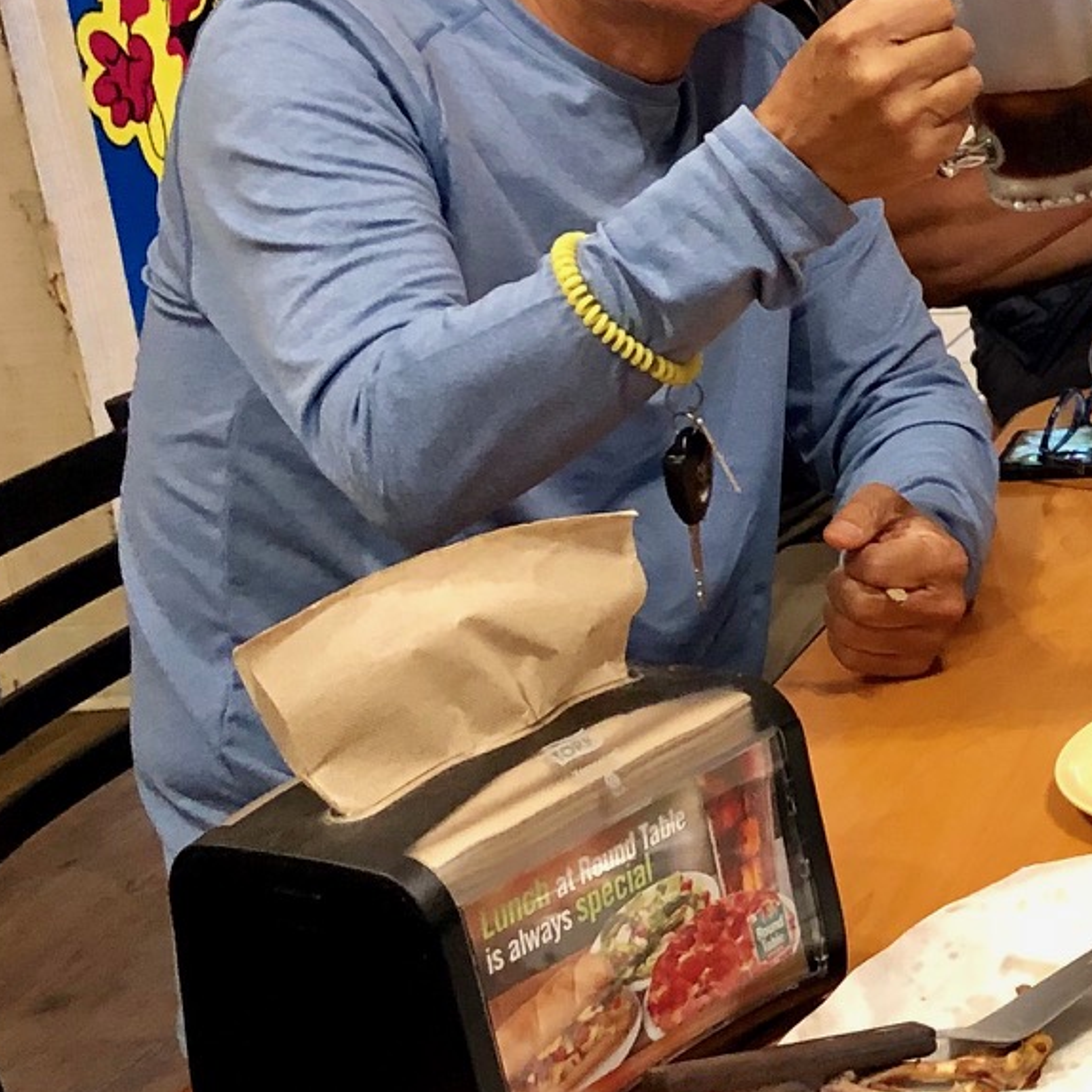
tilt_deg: -16.7
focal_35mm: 87
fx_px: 3105
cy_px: 408
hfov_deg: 17.1
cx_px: 1835
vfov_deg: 19.9
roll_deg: +4.2
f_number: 1.8
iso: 100
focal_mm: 3.99
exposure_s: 1/12
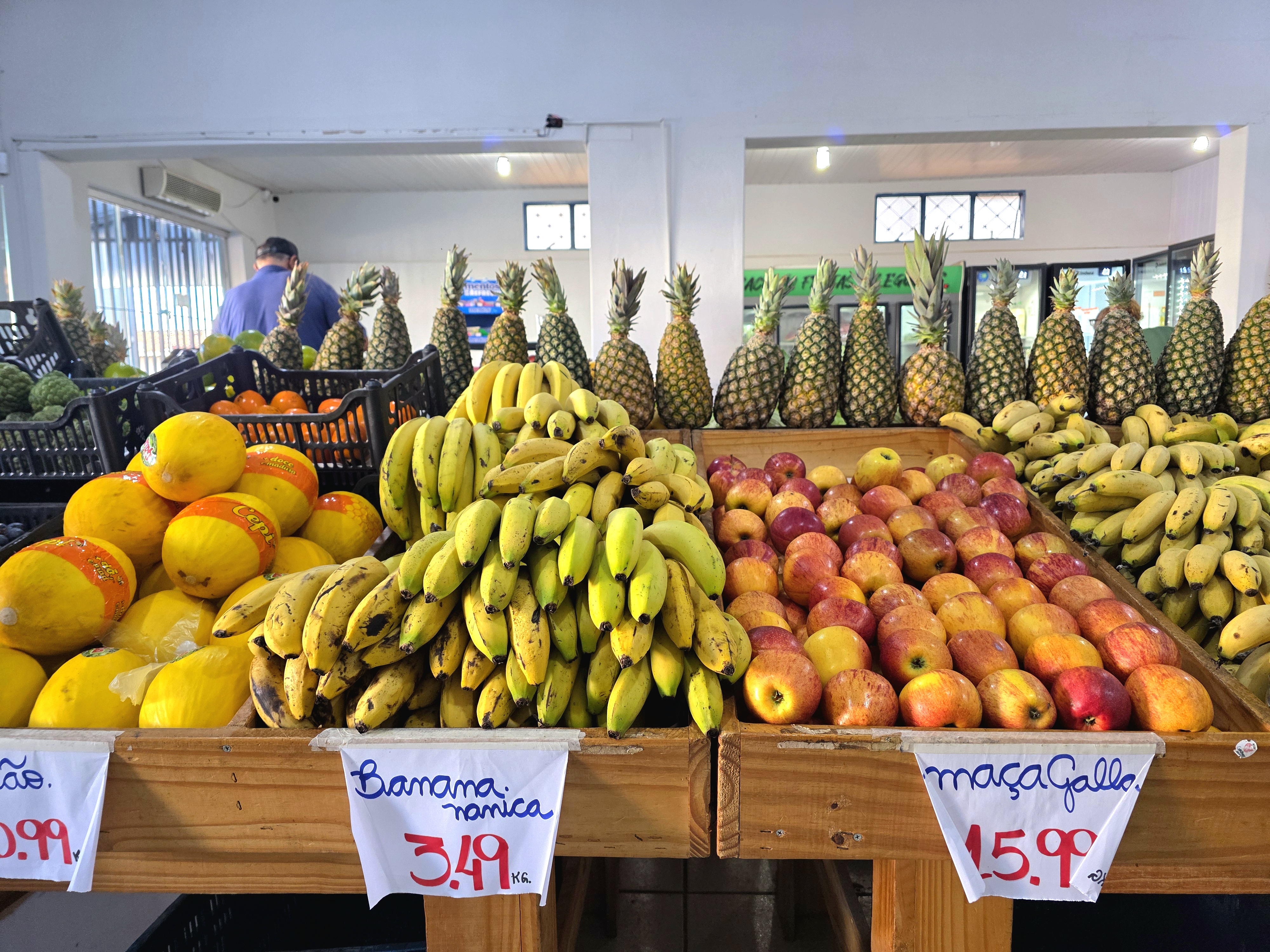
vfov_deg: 58.9
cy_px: 476
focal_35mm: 23
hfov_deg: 73.9
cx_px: 635
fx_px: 844
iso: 250
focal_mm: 6.3
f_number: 1.7
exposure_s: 1/120
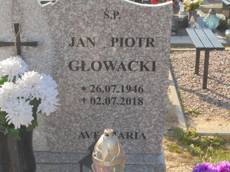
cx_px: 115
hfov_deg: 30.3
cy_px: 86
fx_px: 425
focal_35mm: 64
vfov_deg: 22.9
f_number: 5.6
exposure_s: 1/200
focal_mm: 11.5
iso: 100
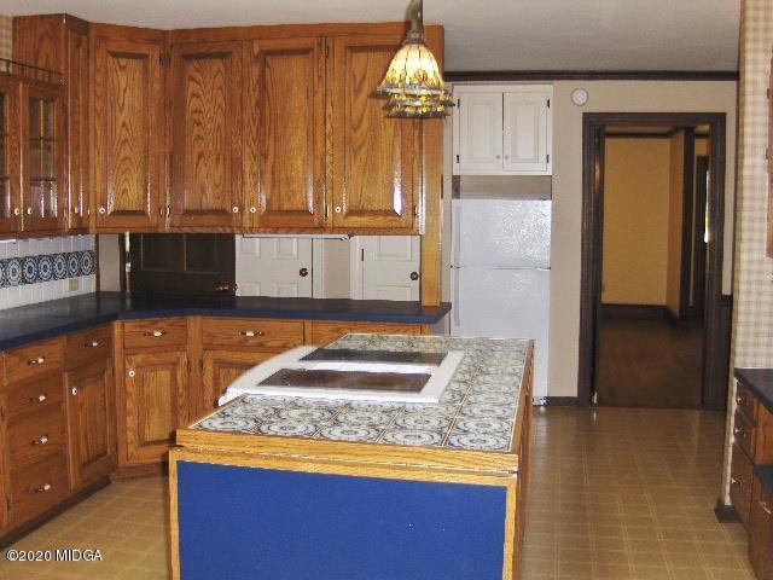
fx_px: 782
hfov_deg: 52.6
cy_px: 290
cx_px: 386
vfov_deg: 40.7
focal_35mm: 35
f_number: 2.8
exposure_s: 1/60
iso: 100
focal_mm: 7.5
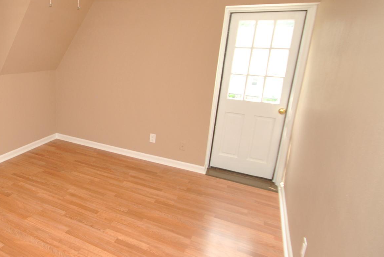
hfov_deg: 67.3
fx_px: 267
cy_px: 106
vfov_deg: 51.2
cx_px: 100
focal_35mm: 25
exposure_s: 1/200
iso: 400
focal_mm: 10
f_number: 4.5
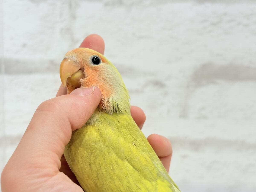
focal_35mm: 52
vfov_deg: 28.0
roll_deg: -0.9
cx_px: 128
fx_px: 385
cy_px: 96
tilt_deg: -8.3
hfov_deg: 36.8
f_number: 1.6
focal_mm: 5.96
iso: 32
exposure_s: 1/50
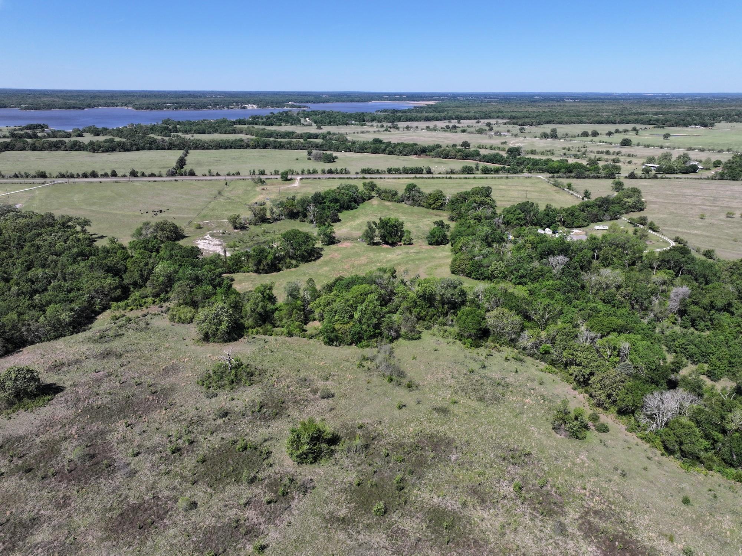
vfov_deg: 56.8
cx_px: 371
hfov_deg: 71.6
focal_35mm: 24
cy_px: 278
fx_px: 514
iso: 120
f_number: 2.8
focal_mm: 12.29
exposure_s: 1/2000
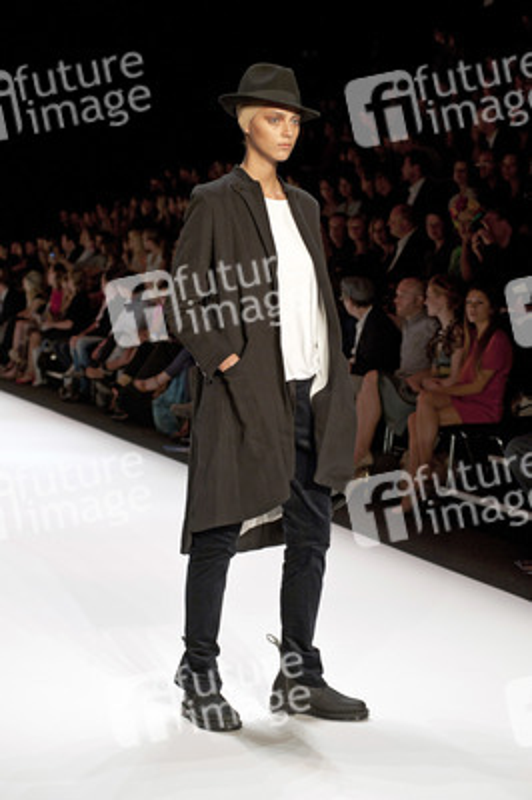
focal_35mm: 80
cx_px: 266
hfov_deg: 17.0
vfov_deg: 25.4
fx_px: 1776
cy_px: 400
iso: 1600
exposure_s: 1/200
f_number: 7.1
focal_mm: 80
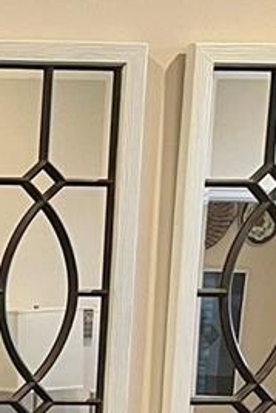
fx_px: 1780
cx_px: -501
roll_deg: -0.9
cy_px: 546
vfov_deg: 12.8
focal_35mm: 155
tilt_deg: -6.2
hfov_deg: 7.9
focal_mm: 5.1
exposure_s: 1/60
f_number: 1.6
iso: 160
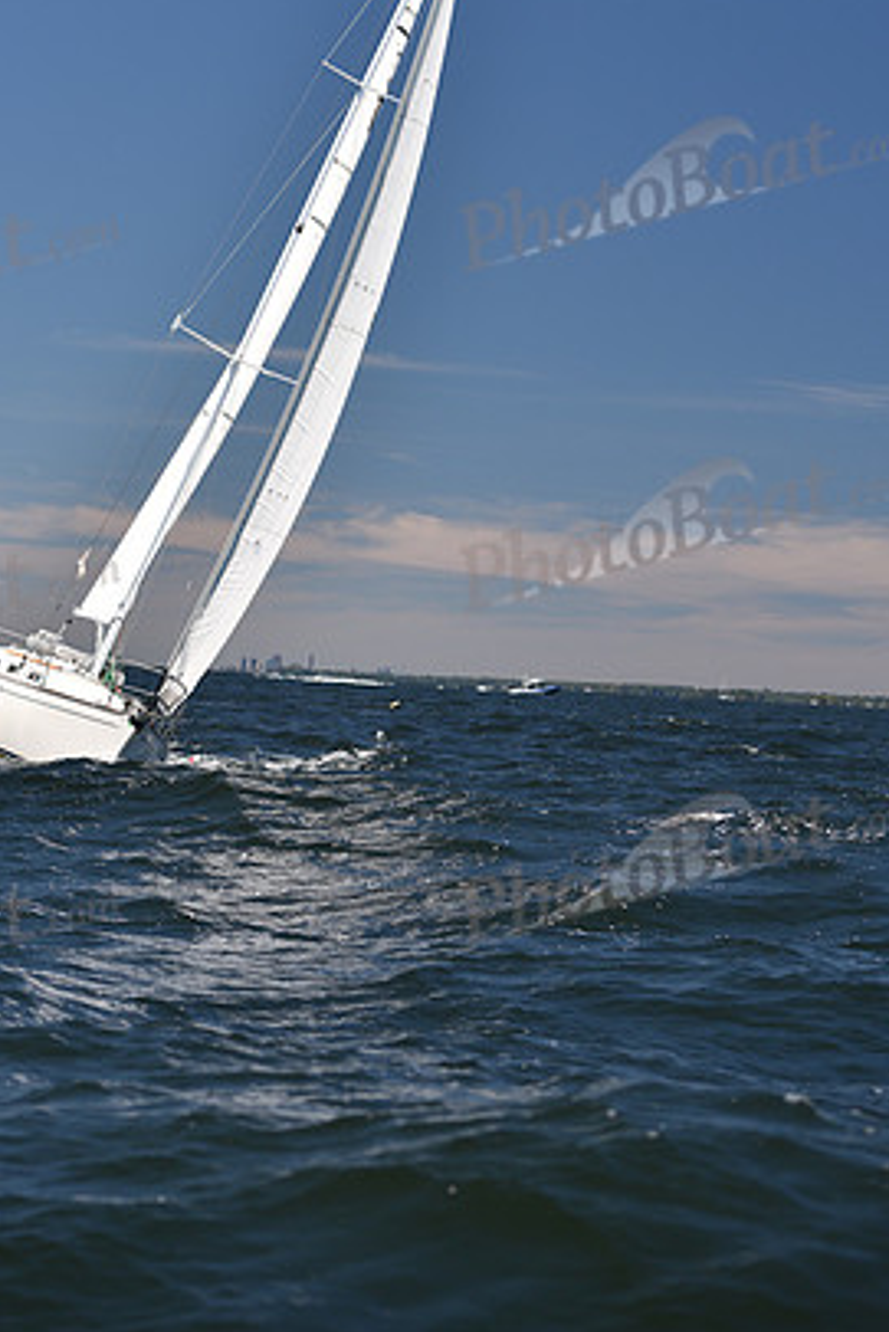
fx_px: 3701
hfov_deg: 13.7
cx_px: 290
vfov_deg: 20.3
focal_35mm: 100
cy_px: 404
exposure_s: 1/1000
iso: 200
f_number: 3.5
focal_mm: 70
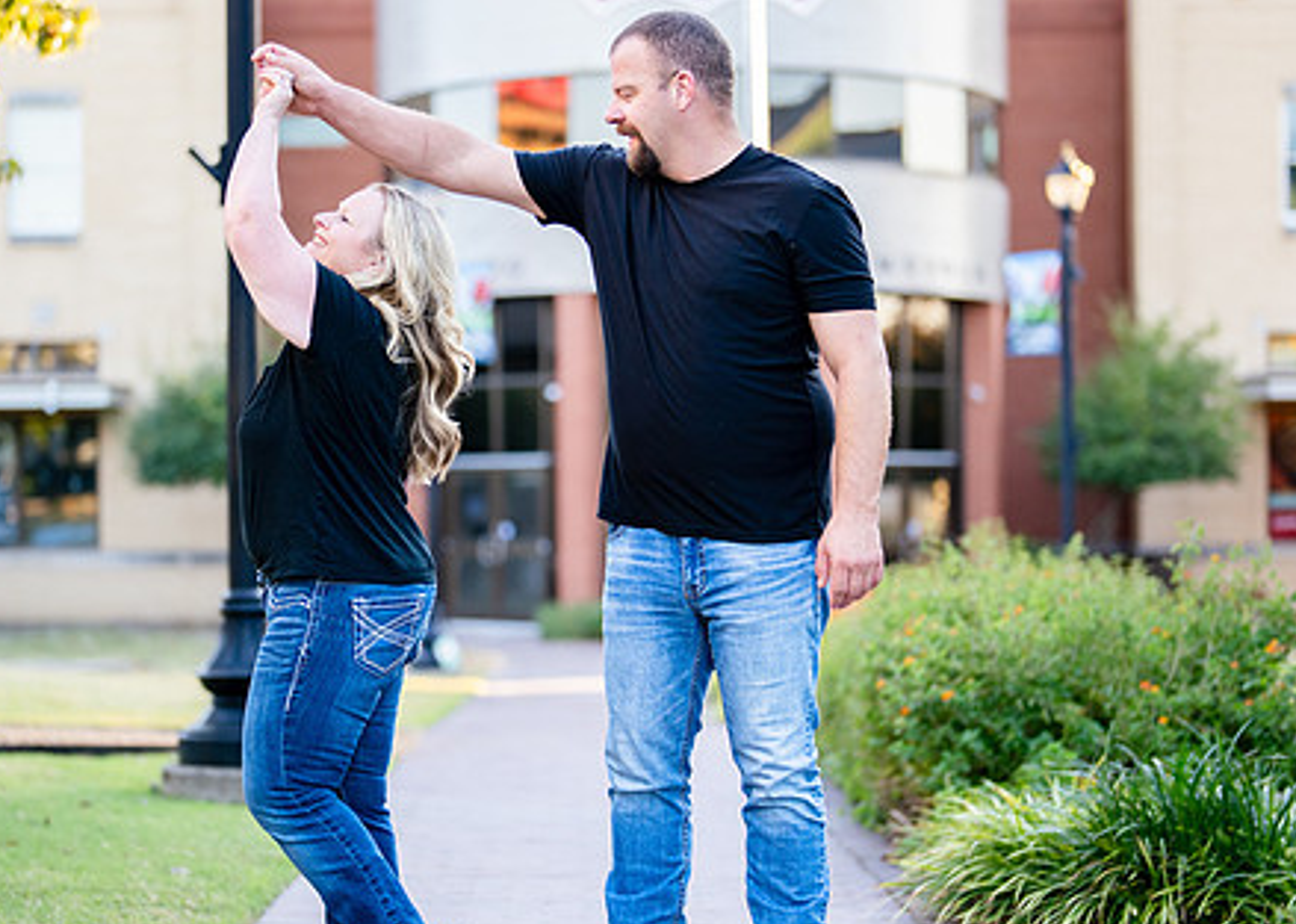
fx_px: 2869
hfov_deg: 25.4
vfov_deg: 18.3
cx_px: 566
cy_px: 506
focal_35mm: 78
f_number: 1.2
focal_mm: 50
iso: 320
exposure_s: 1/1250
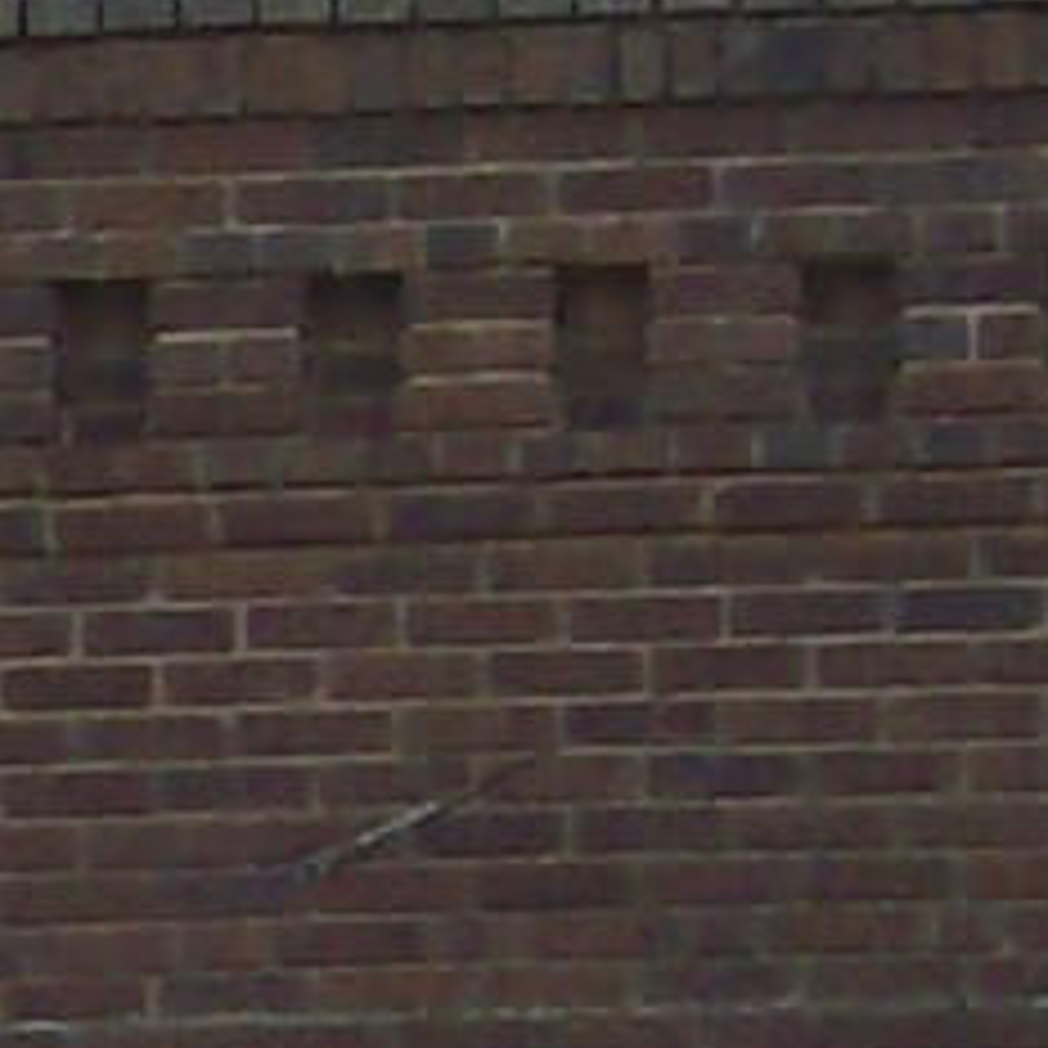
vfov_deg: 5.4
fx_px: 10789
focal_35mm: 315
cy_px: 2627
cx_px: -1300
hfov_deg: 5.4
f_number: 2.7
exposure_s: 1/451
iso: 80
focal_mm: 6
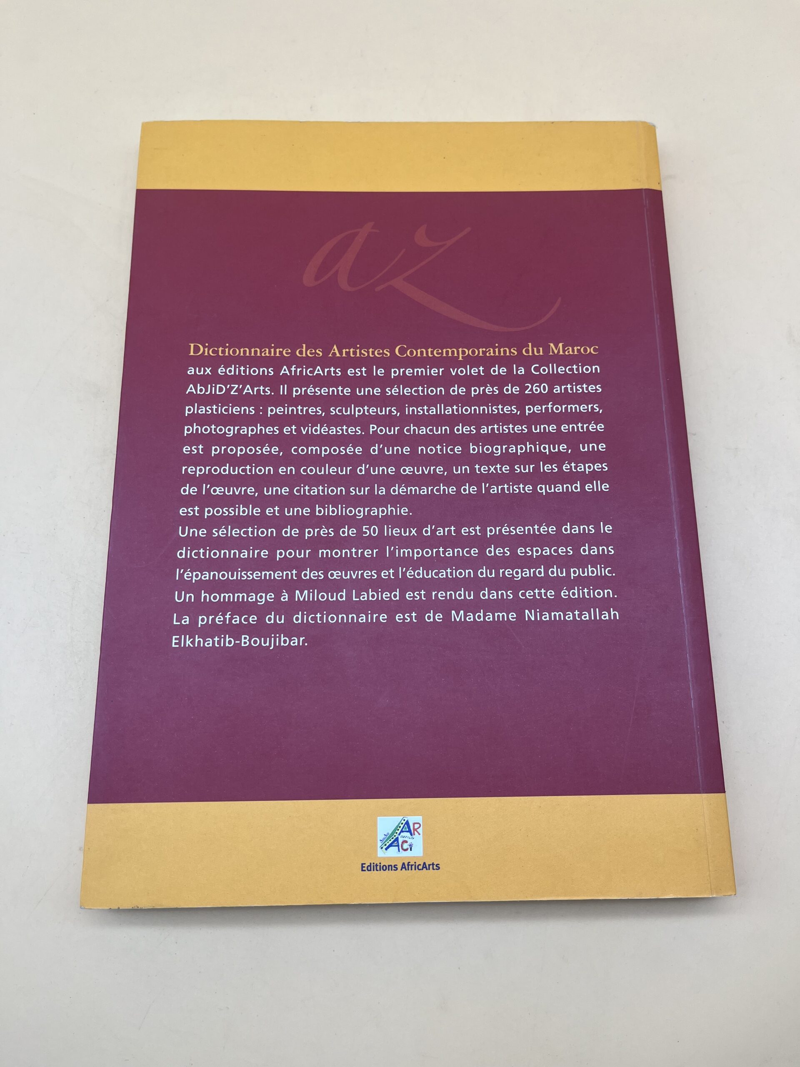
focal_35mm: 26
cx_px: 400
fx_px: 801
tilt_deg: -73.4
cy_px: 534
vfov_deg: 67.3
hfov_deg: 53.1
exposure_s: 1/322
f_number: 1.6
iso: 50
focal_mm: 5.1
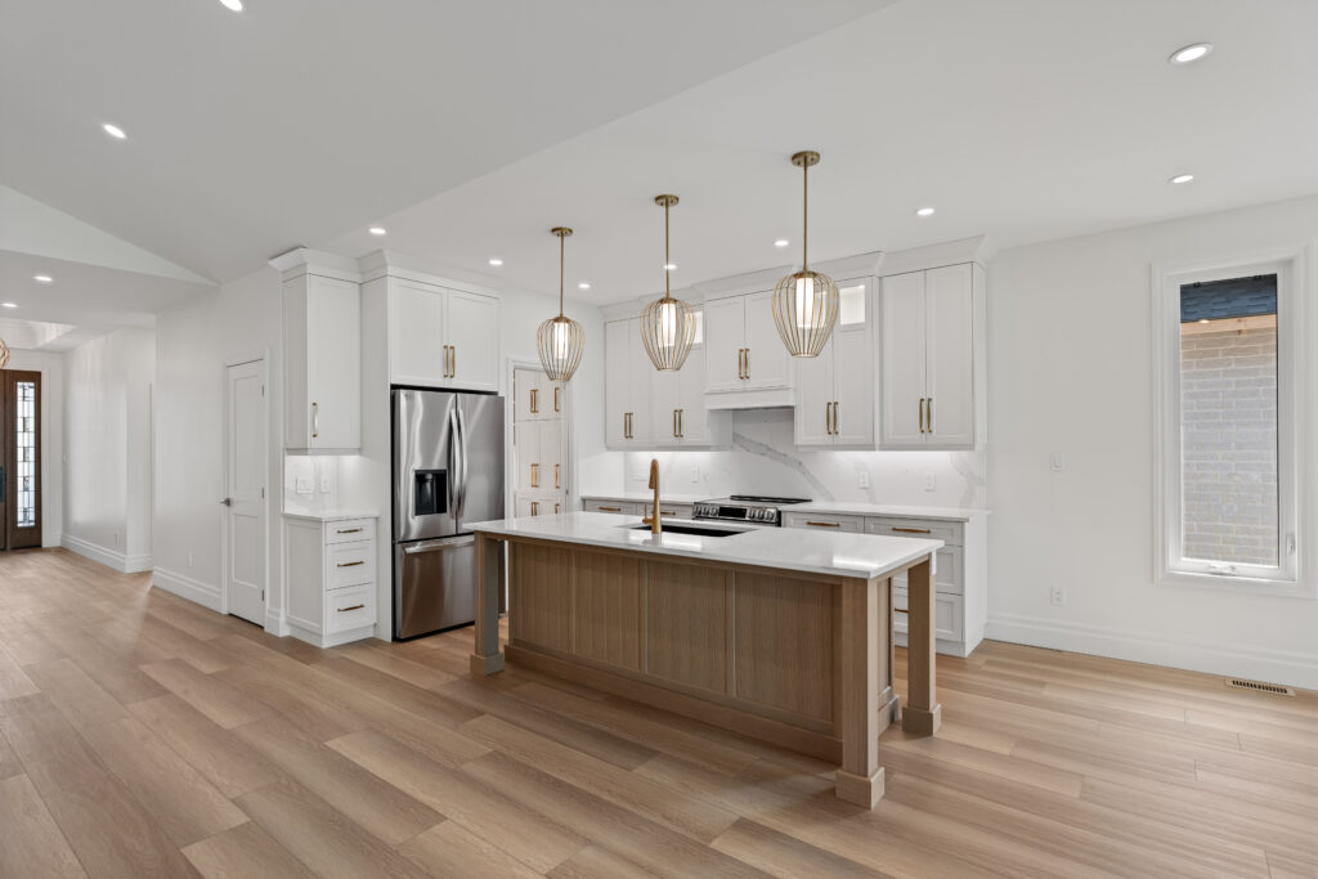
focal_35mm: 18
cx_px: 659
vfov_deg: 67.4
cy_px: 440
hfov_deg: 90.0
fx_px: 659
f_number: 4
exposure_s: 1/40
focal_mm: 18
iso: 400
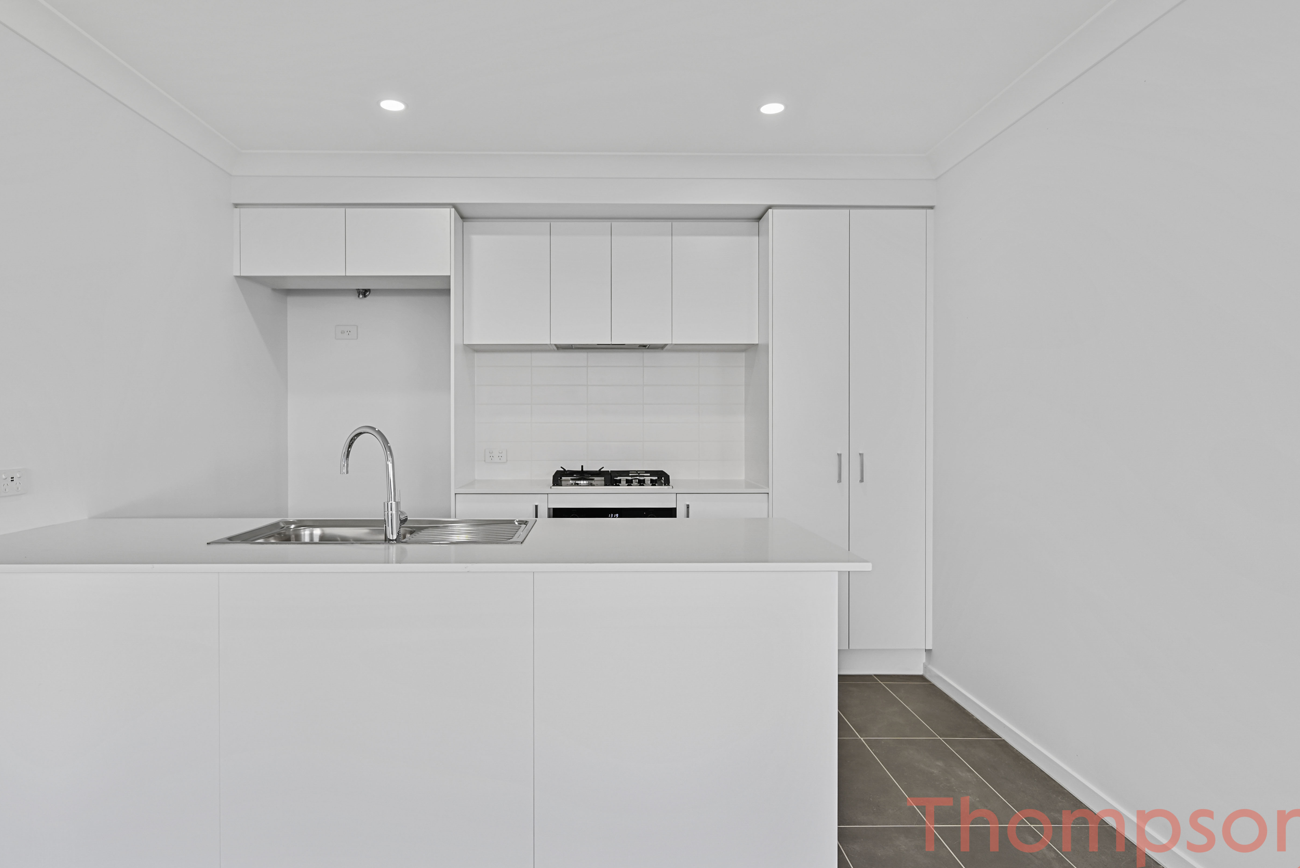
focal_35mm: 20
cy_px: 454
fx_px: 722
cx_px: 613
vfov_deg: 62.0
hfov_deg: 83.9
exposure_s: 1/13
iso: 100
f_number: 4
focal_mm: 16
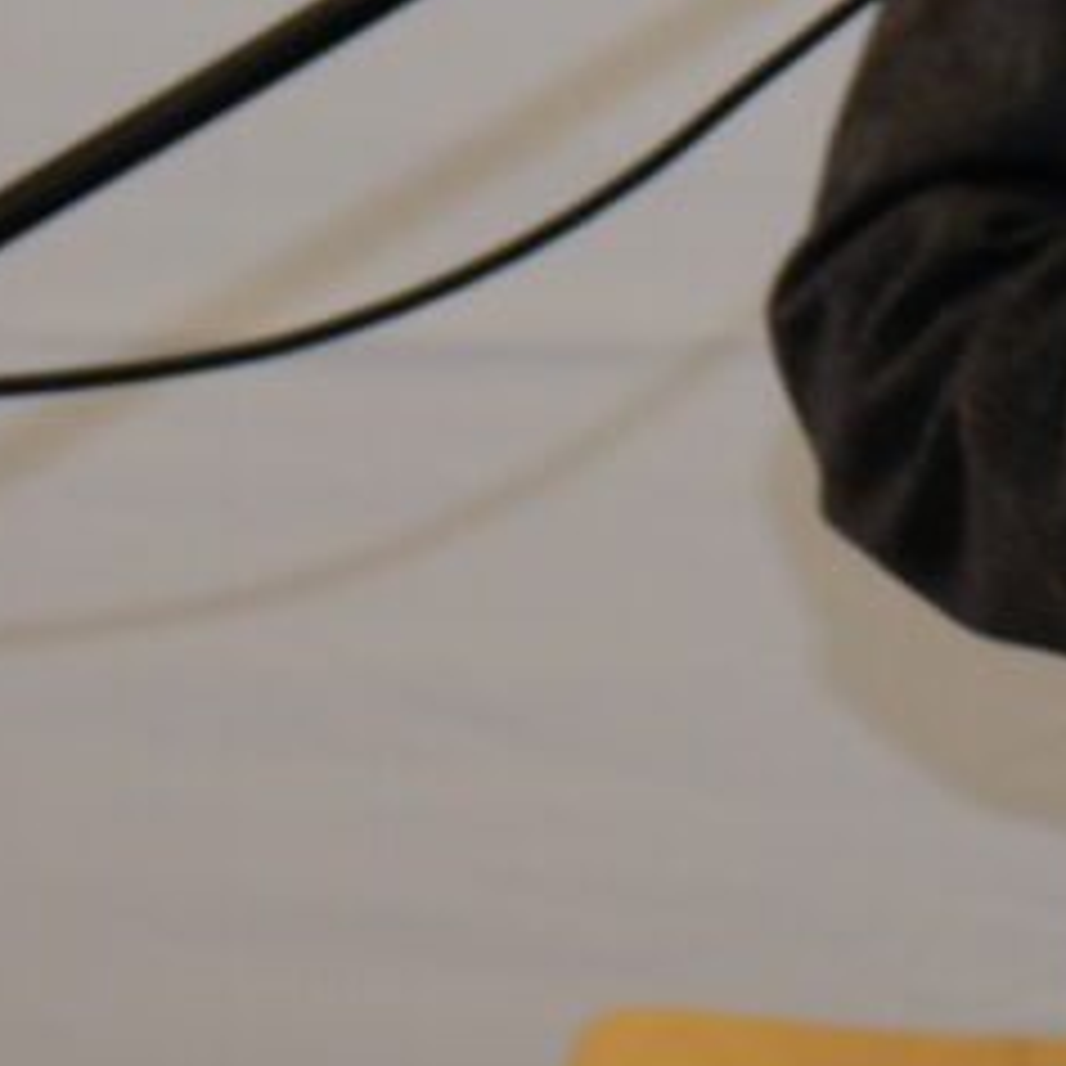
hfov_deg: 5.5
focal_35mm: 314
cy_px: -4
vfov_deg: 5.6
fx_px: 10940
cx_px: 1372
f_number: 4
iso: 800
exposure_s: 1/56
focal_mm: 48.4
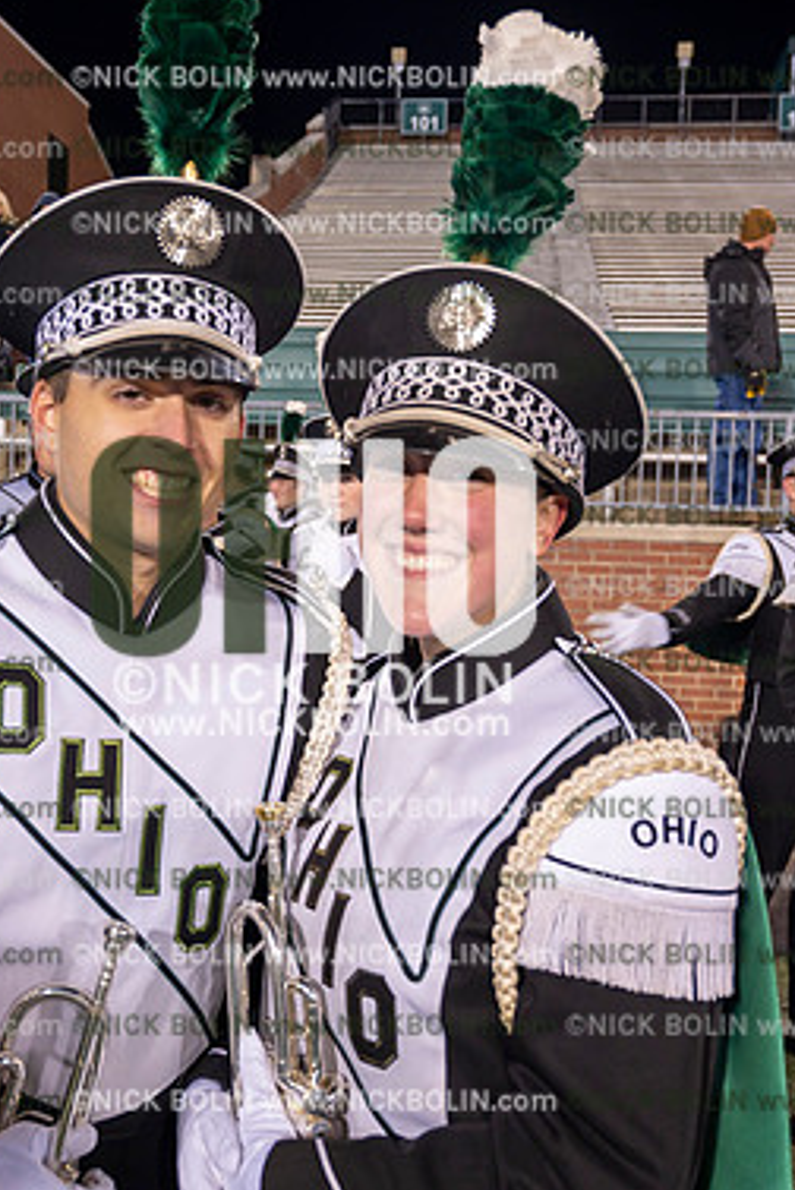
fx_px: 1422
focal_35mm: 43
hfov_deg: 31.1
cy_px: 587
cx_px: 312
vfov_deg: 45.4
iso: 1000
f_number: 4.5
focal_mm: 28
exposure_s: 1/125
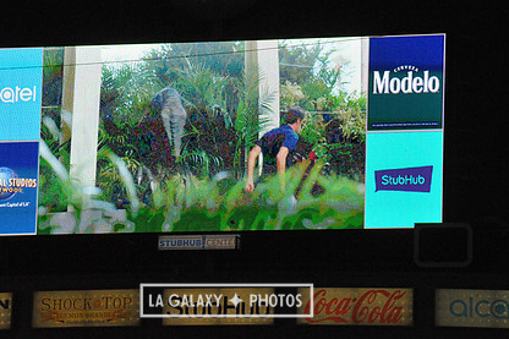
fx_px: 3943
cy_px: 116
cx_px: 226
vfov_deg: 4.9
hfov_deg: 7.4
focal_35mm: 279
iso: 5000
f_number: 18
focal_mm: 200
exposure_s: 1/1250
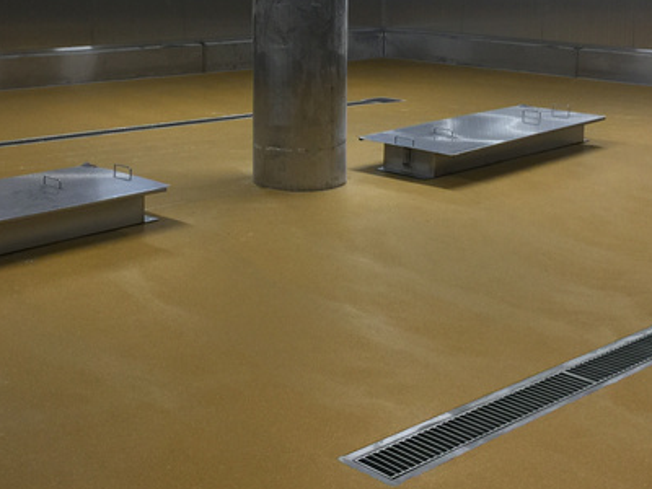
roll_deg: -1.7
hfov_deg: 33.2
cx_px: 321
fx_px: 1092
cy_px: 64
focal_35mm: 58
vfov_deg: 24.6
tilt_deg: -6.2
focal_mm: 4.15
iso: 40
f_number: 2.2
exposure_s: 1/33
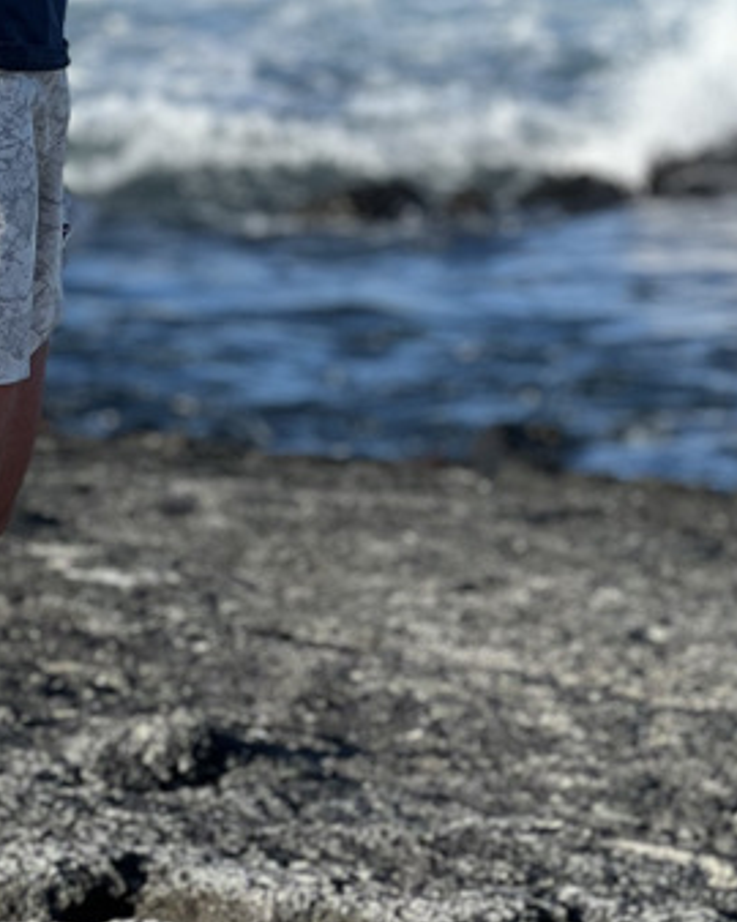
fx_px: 6222
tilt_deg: -2.8
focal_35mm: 228
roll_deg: -0.6
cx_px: 93
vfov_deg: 8.4
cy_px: -46
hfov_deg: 6.8
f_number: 2.8
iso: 32
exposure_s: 1/605
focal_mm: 9
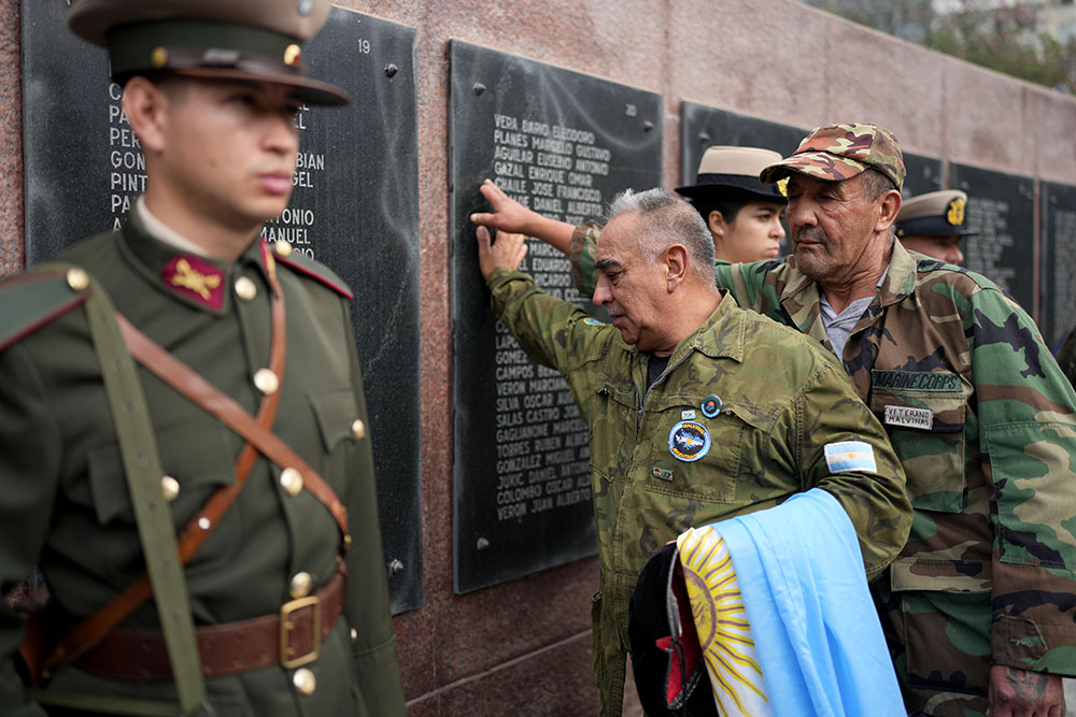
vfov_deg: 37.9
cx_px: 538
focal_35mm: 35
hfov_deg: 54.4
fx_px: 1046
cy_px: 358
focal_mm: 35
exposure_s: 1/5000
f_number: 1.4
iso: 160
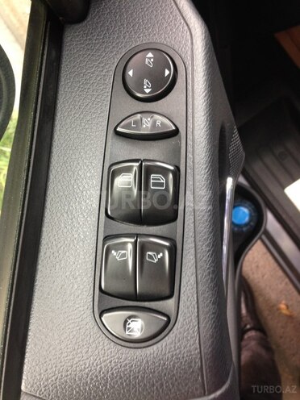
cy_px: 200
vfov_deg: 55.4
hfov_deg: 42.9
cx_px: 150
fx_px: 381
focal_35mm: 33
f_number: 2.4
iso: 50
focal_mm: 4.12
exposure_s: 1/20
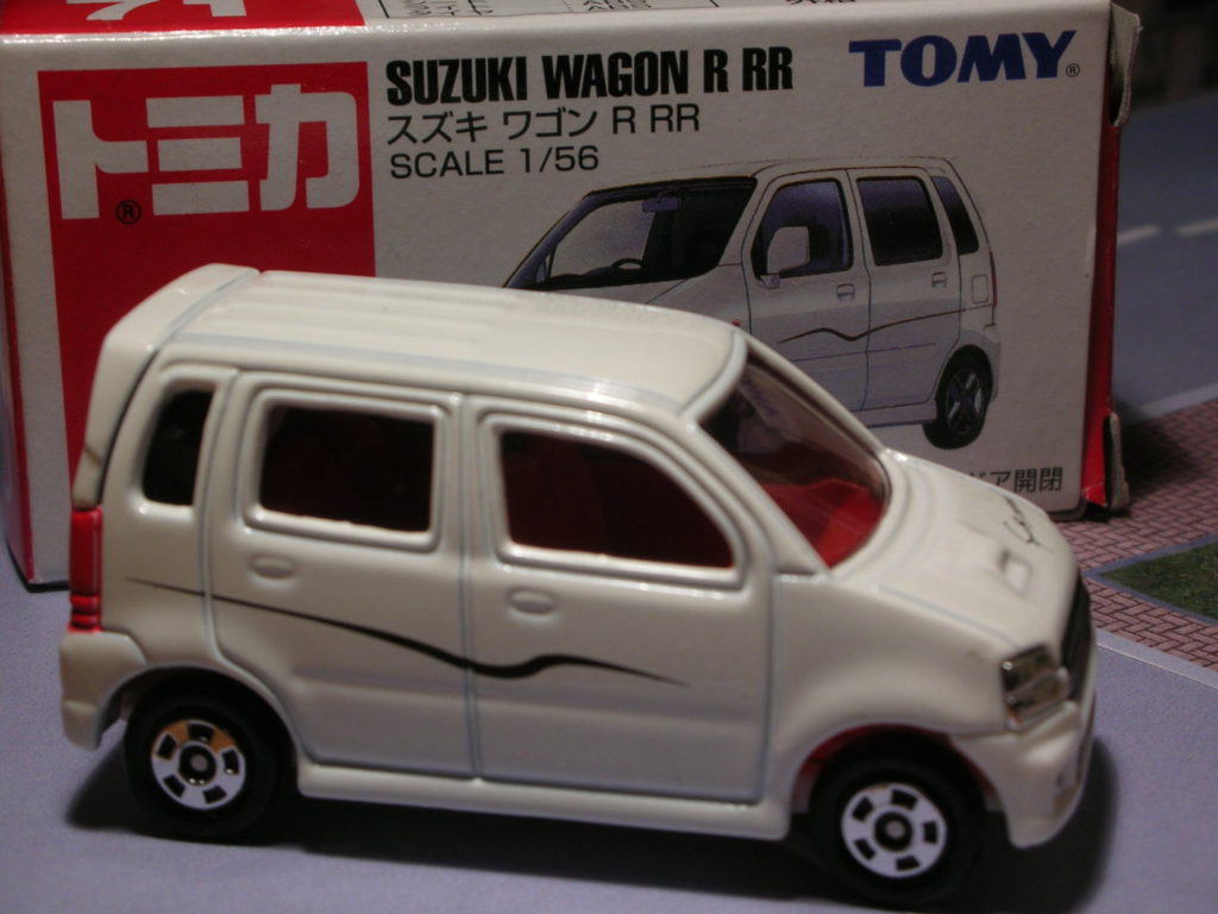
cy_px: 457
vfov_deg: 17.2
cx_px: 609
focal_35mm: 86
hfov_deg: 22.8
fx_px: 3026
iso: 50
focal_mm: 14.3
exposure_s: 1/7.4
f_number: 4.8
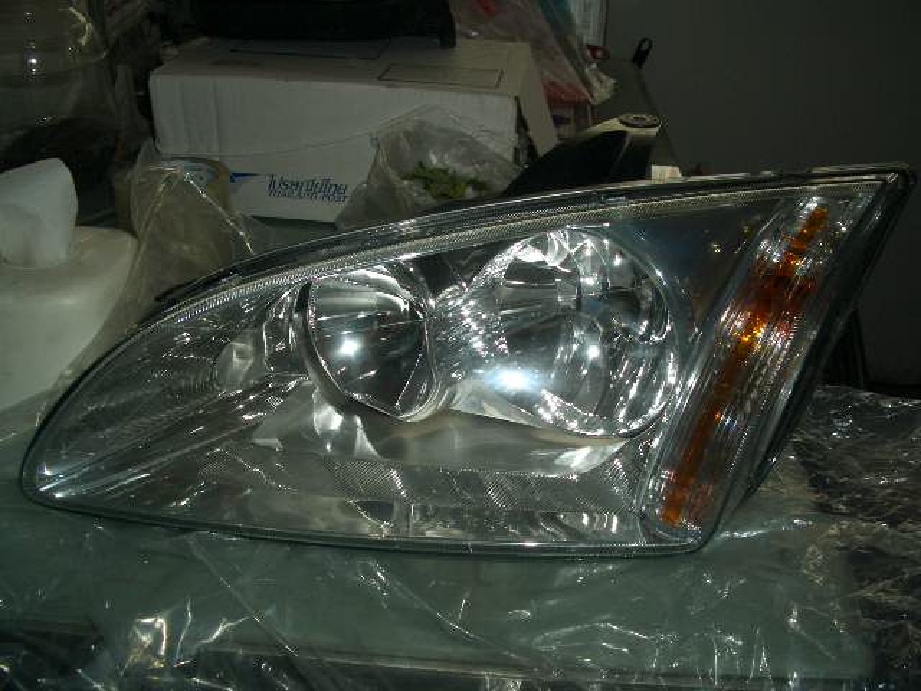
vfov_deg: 40.7
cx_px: 460
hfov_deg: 52.6
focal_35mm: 35
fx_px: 931
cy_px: 346
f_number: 4.3
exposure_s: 1/60
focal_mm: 5.8
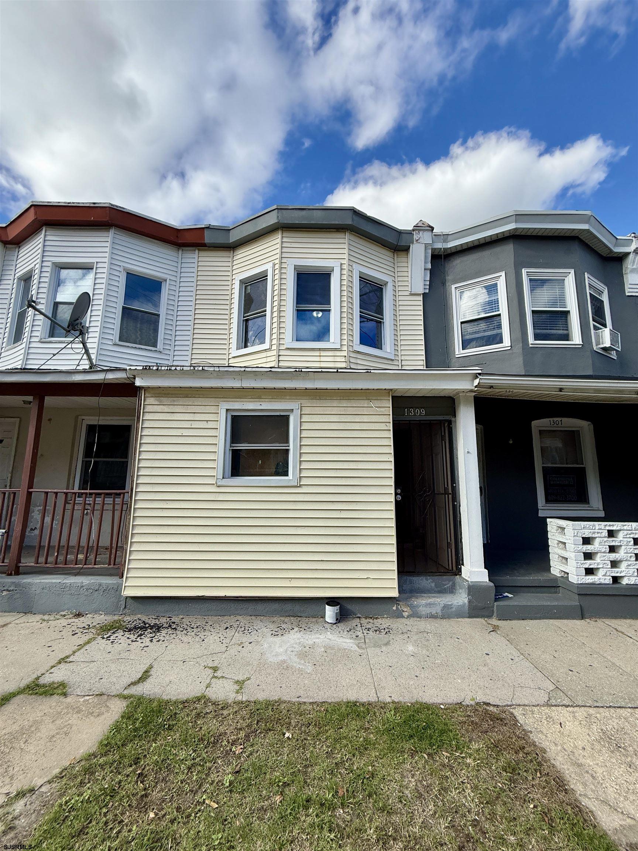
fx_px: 344
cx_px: 319
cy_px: 426
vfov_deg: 102.1
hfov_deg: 85.7
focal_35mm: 14
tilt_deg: +9.5
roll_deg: -0.7
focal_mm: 2.22
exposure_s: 1/1431
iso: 50
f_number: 2.2
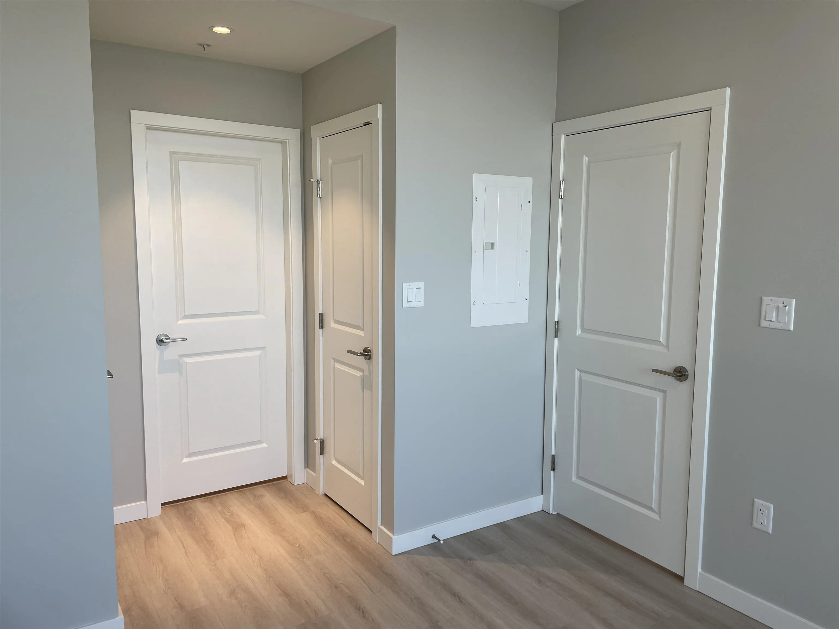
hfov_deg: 67.3
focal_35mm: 26
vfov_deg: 53.1
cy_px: 314
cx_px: 420
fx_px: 630
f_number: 1.6
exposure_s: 1/120
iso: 40
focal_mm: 4.2
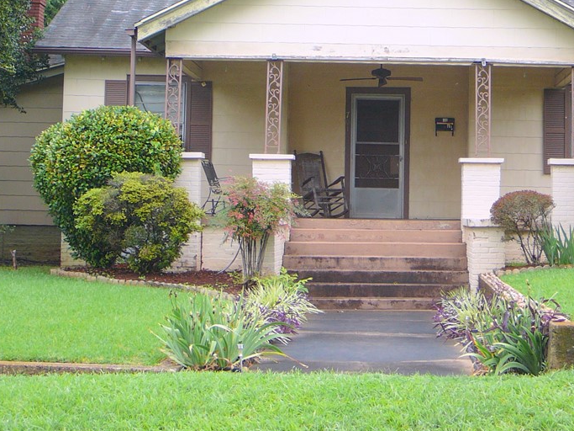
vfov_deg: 18.8
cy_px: 131
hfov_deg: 24.9
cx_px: 380
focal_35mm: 78
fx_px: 1293
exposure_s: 1/200
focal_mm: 7.8
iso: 80
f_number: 3.4
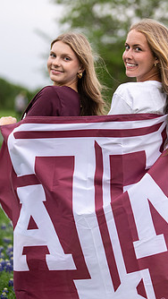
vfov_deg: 23.4
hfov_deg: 13.3
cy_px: 166
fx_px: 720
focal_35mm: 91
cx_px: 130
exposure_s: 1/1000
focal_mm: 50
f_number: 1.2
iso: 250
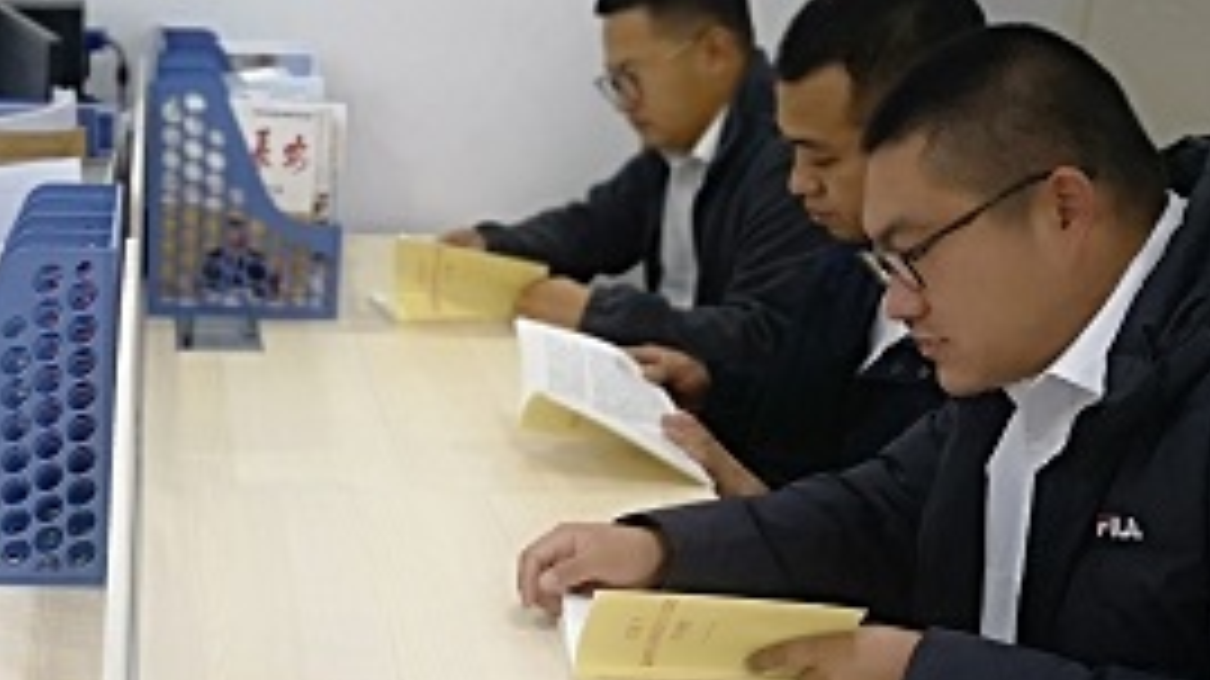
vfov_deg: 16.7
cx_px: 108
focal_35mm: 71
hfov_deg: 28.5
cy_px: 660
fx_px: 2277
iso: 200
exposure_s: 1/50
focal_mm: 3.95
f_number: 1.8
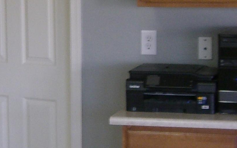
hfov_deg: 14.0
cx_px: 42
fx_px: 956
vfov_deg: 8.9
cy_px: 52
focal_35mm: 148
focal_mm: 6.2
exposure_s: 1/20
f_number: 2.7
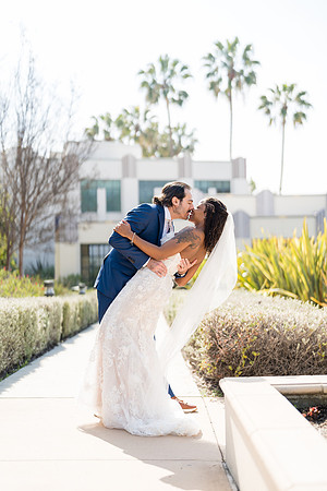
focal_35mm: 50
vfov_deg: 39.6
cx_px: 164
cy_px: 246
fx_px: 681
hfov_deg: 27.0
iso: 125
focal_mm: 50
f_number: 1.2
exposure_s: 1/4000
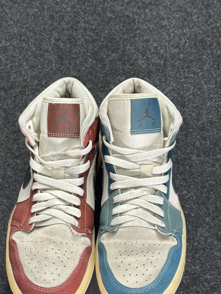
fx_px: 553
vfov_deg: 29.6
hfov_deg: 22.6
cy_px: 191
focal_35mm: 65
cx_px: 99
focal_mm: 6.86
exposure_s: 1/50
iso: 250
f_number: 1.78
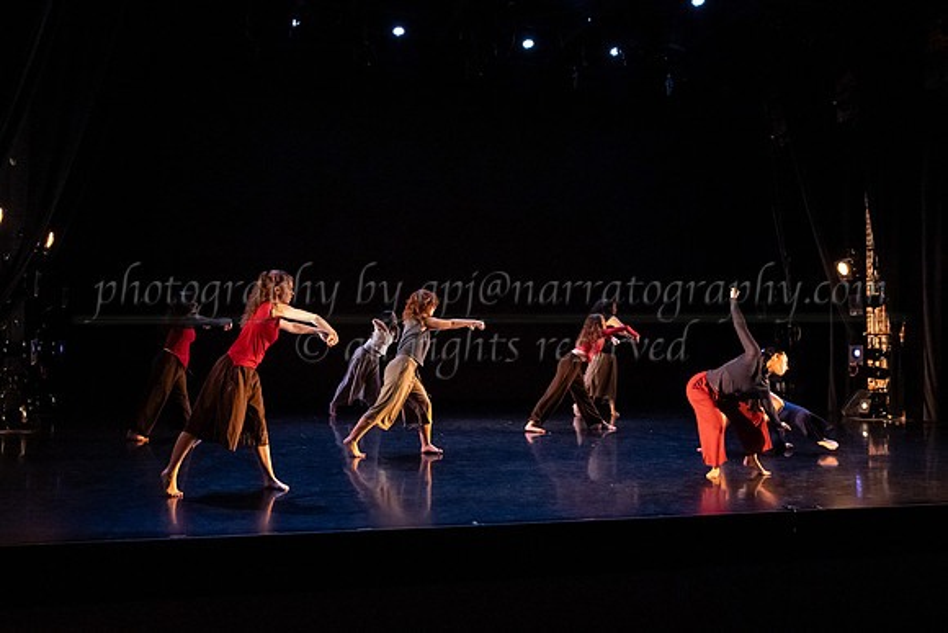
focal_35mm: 35
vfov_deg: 38.3
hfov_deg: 55.0
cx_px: 484
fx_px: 911
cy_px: 300
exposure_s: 1/400
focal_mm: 28
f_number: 4.5
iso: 4000
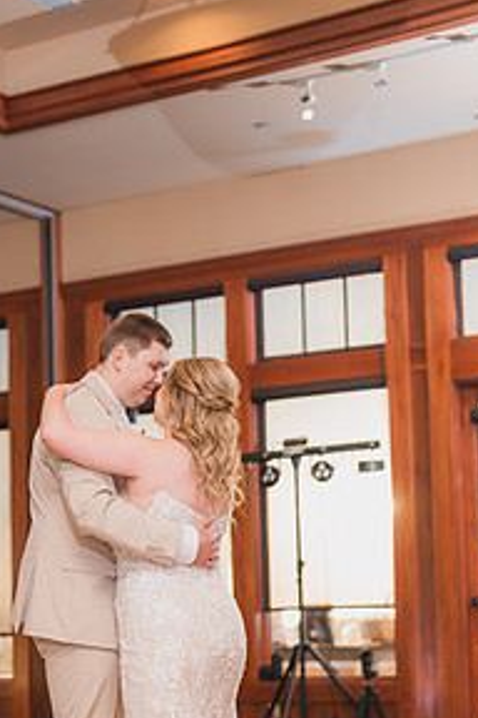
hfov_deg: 17.5
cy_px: 521
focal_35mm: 78
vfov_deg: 25.7
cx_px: 167
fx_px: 1553
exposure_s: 1/250
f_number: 1.8
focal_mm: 50
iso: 125
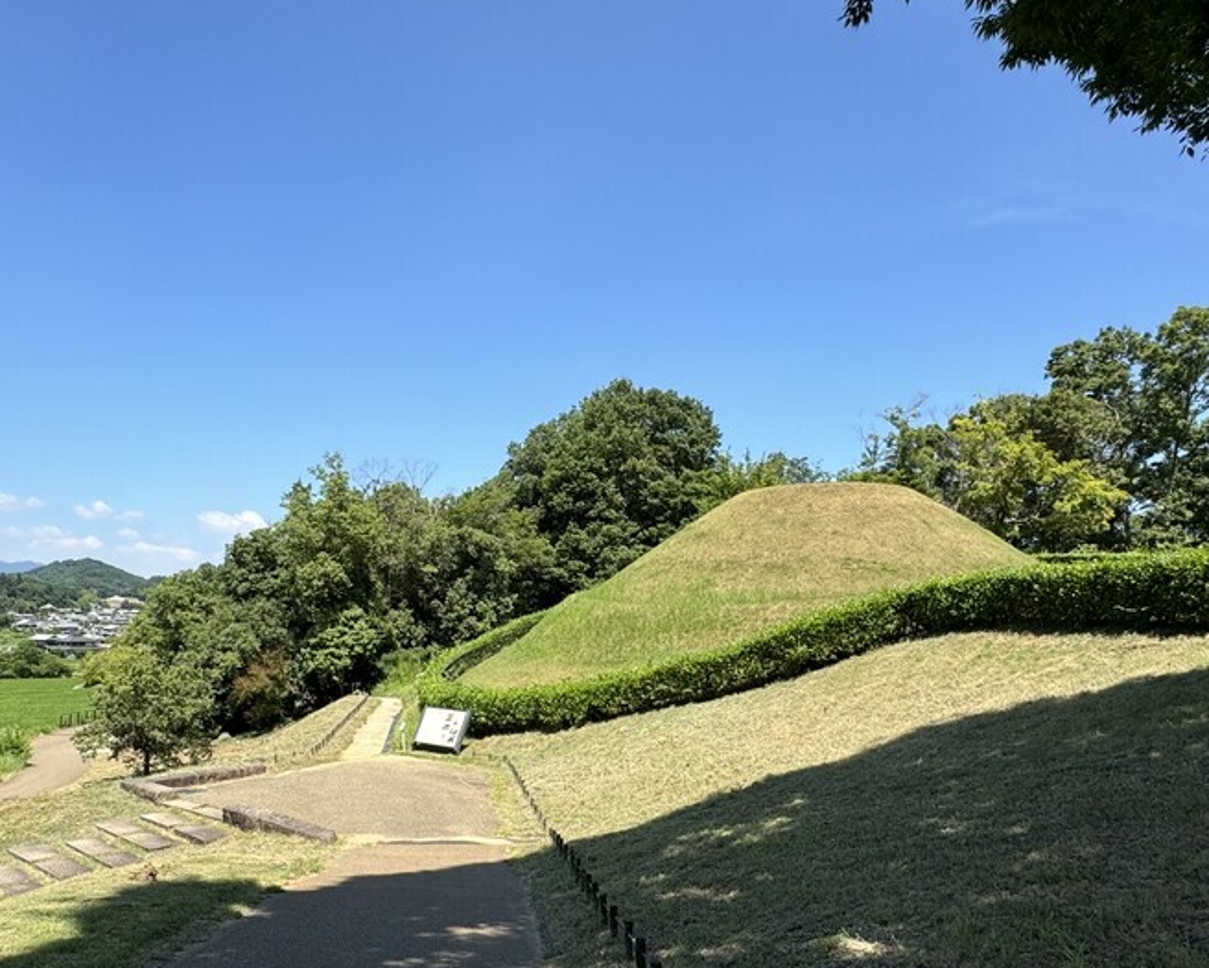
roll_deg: -1.2
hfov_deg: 67.8
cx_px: 529
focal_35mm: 25
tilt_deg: +2.0
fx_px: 895
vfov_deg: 56.3
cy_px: 586
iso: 40
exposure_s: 1/968
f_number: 2.2
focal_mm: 2.22
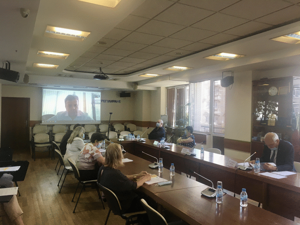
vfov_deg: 48.2
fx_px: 251
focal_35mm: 29
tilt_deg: +0.0
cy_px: 112
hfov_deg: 61.7
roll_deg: -0.6
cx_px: 150
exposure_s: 1/33
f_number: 2.2
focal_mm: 4.15
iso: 50
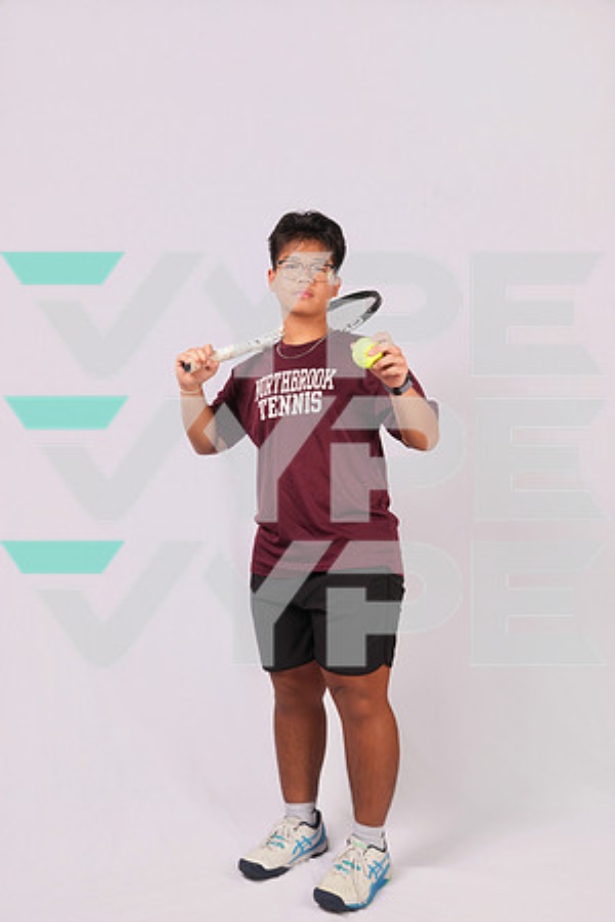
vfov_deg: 55.8
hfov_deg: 38.9
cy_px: 461
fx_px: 871
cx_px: 308
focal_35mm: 34
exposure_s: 1/125
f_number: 5.6
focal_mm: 34
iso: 160
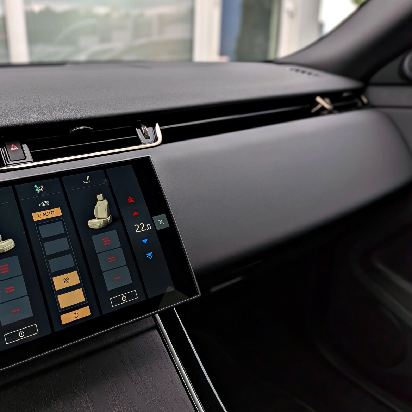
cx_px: 135
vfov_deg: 55.6
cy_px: 204
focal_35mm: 29
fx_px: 391
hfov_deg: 54.4
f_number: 1.7
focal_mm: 4.53
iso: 32
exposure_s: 1/162
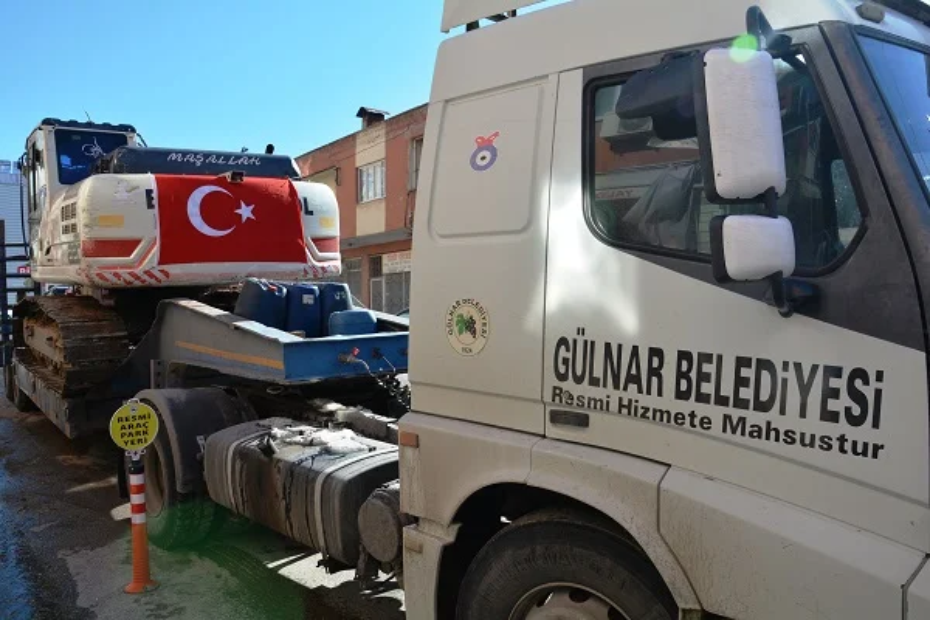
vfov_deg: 47.9
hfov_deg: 67.4
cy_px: 310
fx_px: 697
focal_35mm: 27
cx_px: 465
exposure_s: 1/250
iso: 140
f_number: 8
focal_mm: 18
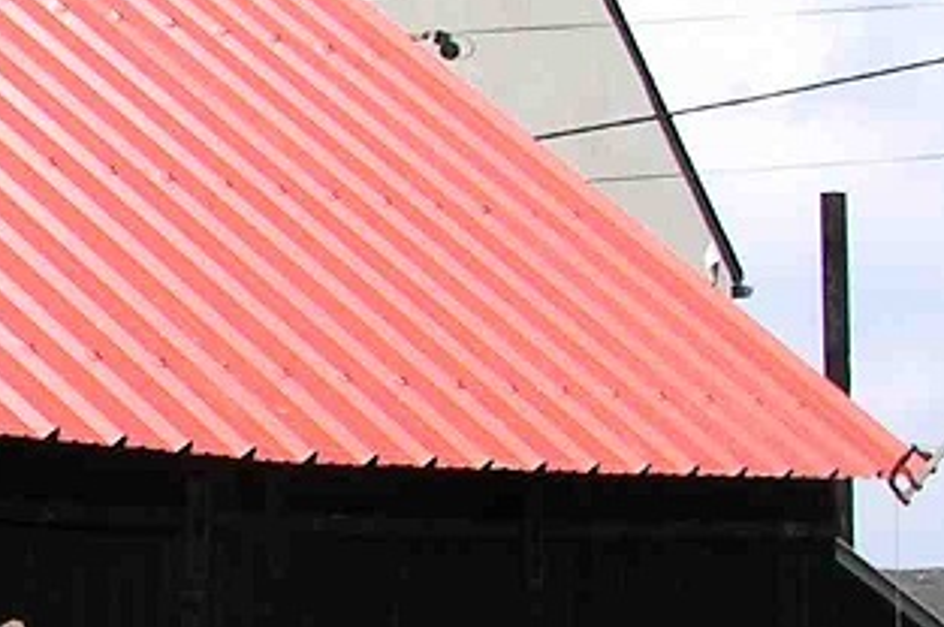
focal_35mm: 190
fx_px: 4977
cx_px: -1013
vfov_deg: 7.1
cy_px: 808
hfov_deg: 10.0
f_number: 8
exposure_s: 1/101
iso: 50
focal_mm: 8.9
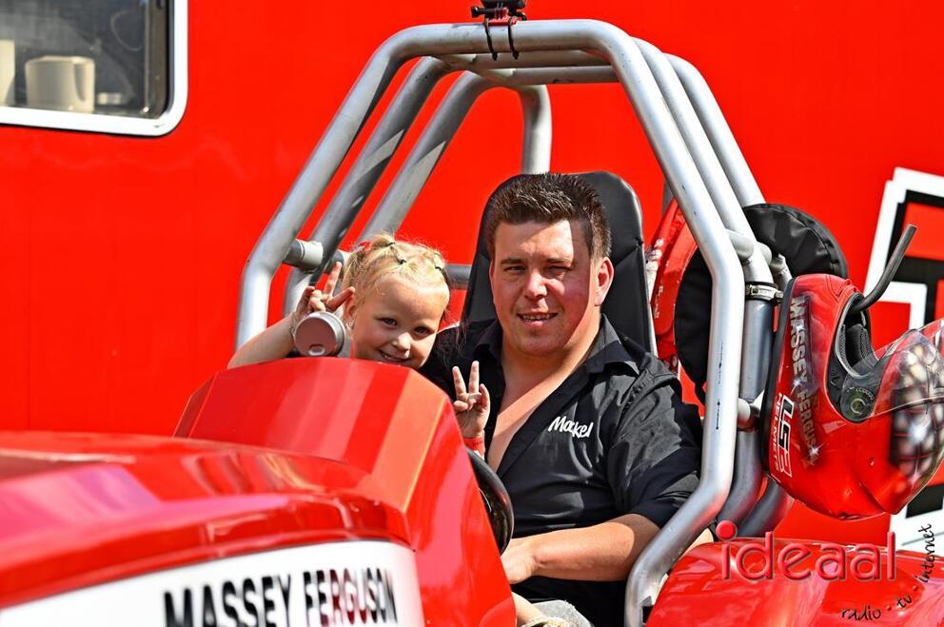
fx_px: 3667
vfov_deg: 9.8
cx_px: 472
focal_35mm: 140
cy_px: 314
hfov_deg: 14.7
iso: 320
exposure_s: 1/1250
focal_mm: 140
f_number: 4.8
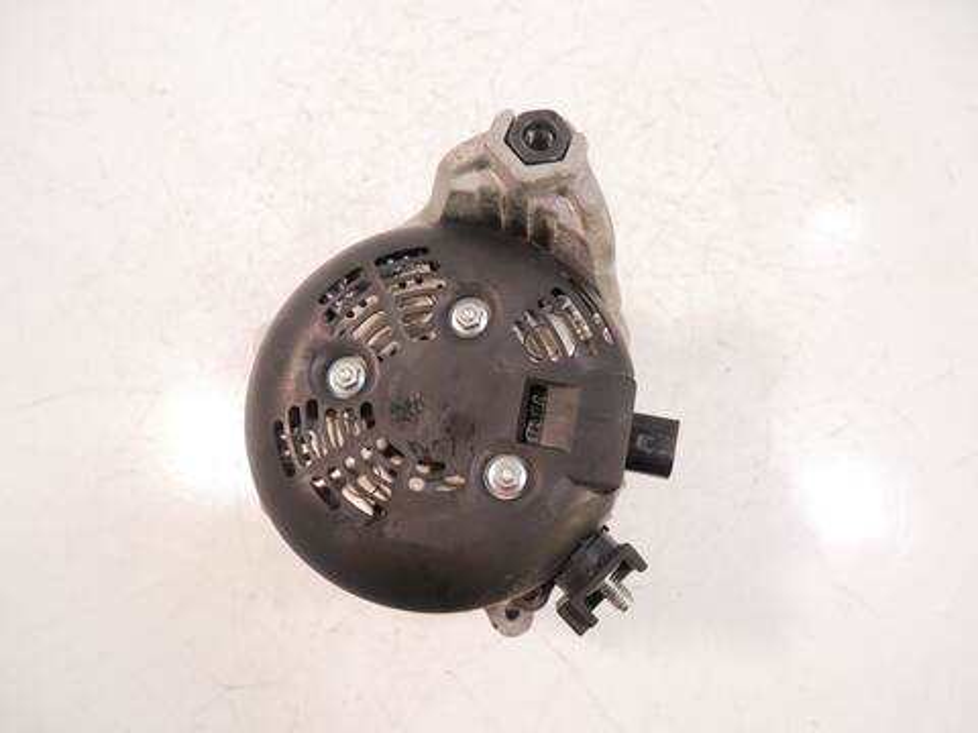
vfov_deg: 53.1
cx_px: 489
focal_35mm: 26
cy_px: 366
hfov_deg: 67.3
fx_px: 735
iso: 1250
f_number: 3.5
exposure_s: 1/125
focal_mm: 13
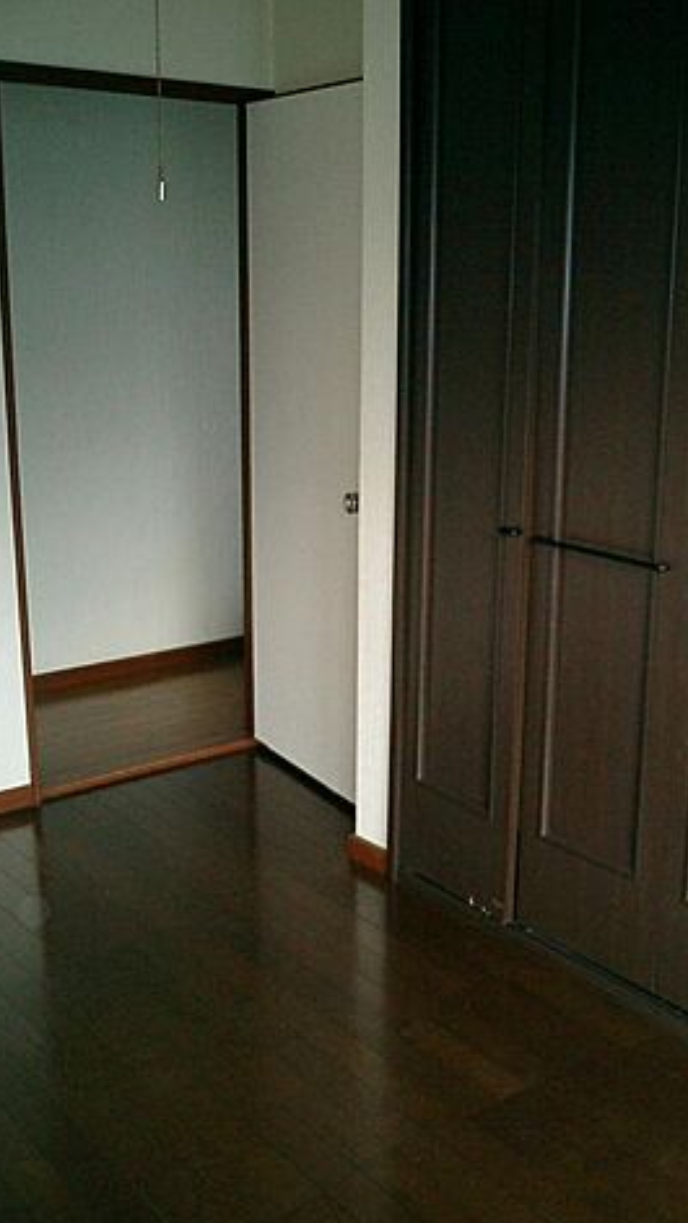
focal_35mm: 40
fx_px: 1297
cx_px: 452
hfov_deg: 29.5
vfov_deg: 50.5
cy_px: 621
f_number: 3.2
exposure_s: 1/30
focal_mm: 7.5
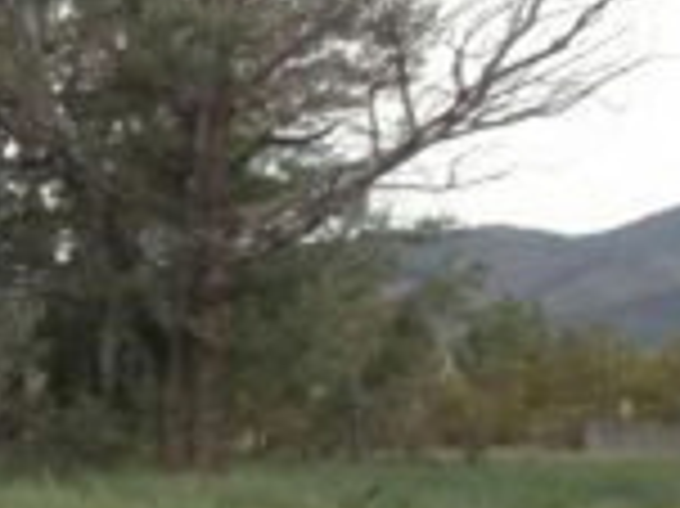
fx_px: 3160
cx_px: -635
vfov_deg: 9.1
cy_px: 517
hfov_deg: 11.2
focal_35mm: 161
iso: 100
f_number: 3.9
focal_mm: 6.67
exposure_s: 1/500
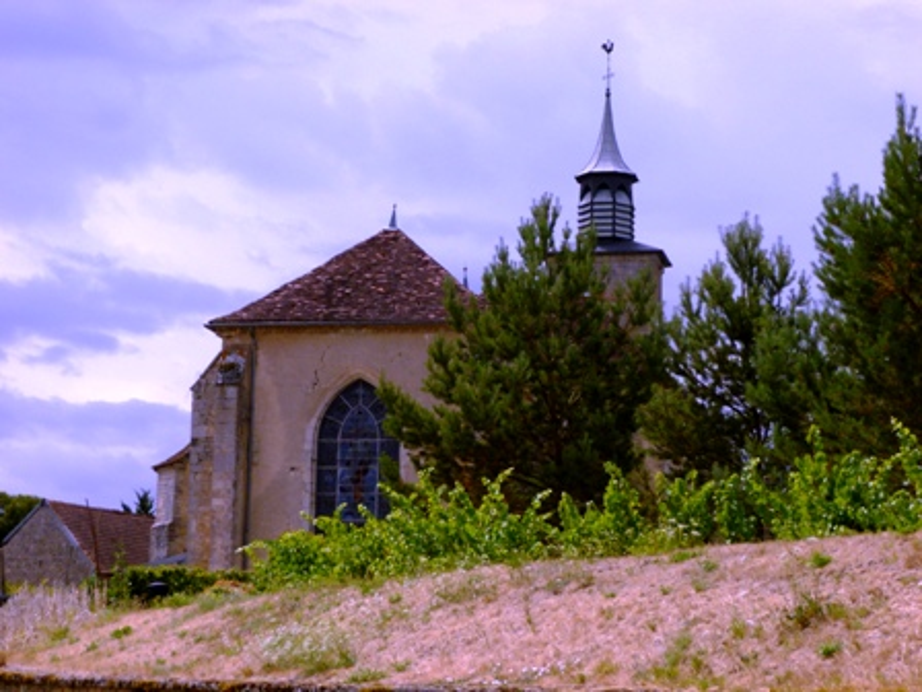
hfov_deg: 21.3
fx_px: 2450
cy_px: 346
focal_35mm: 92
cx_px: 461
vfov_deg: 16.1
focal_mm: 16.5
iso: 100
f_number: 5.2
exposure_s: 1/640
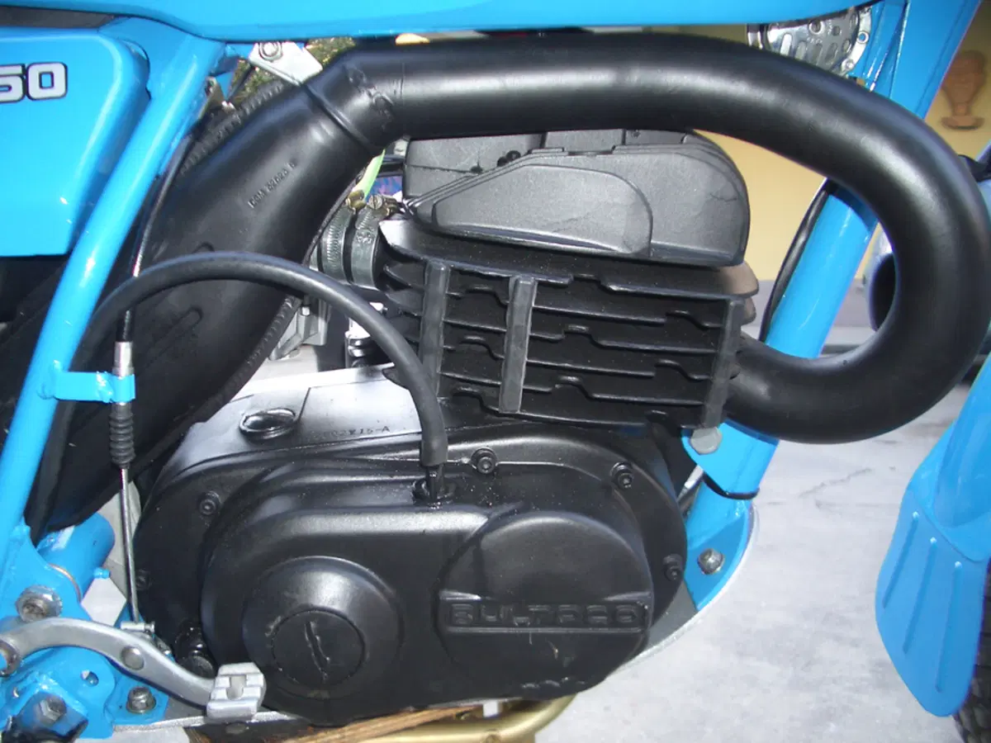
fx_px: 1002
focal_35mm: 35
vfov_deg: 40.7
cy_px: 372
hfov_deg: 52.6
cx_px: 496
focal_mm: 5.8
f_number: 2.6
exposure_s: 1/40
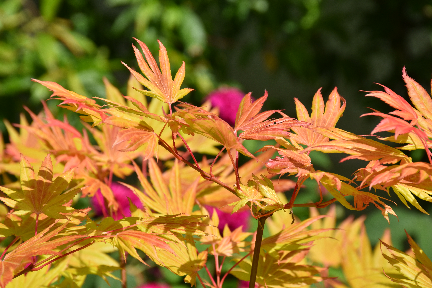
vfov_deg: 8.2
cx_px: 216
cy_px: 144
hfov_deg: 12.2
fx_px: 2016
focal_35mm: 168
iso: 200
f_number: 11
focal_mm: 112
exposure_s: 1/500
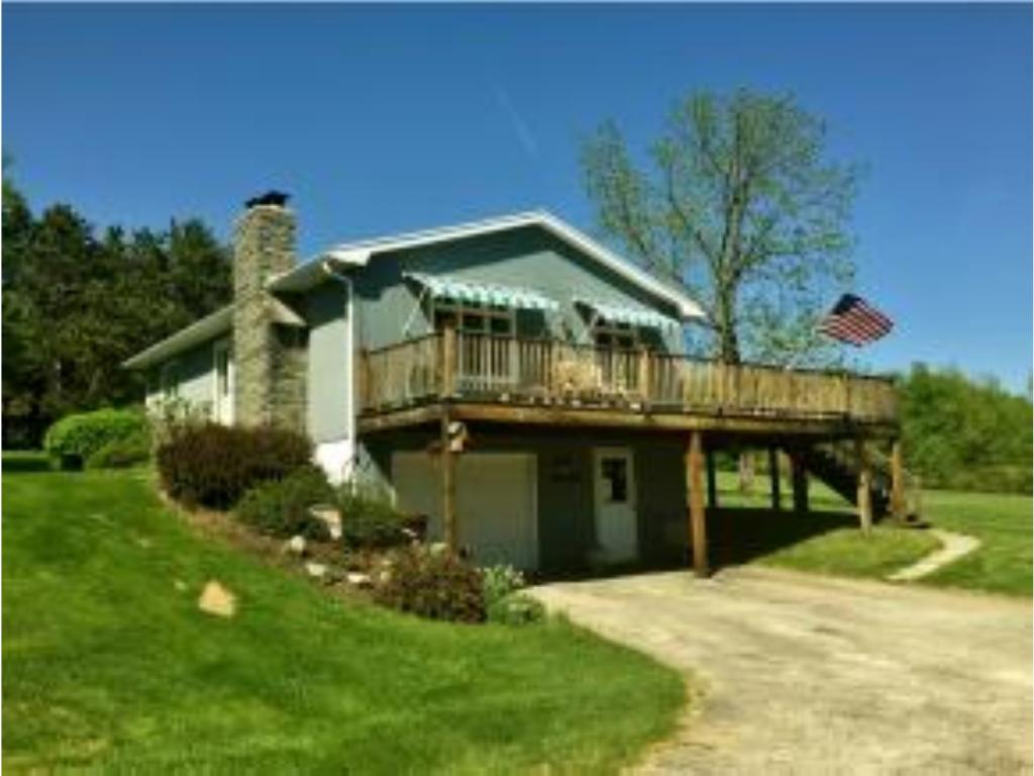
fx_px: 866
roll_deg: +0.6
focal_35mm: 29
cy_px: 388
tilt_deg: +6.3
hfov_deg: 61.7
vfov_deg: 48.2
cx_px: 517
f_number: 2.2
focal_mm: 4.15
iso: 32
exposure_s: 1/1799
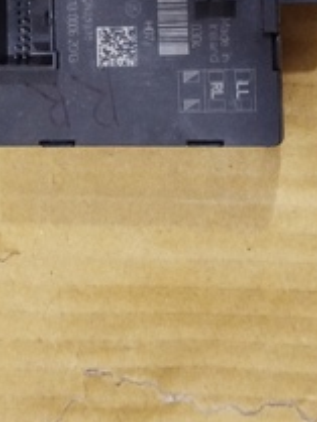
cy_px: 10
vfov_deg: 17.5
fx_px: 1342
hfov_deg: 13.3
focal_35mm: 110
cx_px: 0
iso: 640
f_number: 1.7
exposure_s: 1/20
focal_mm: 5.31
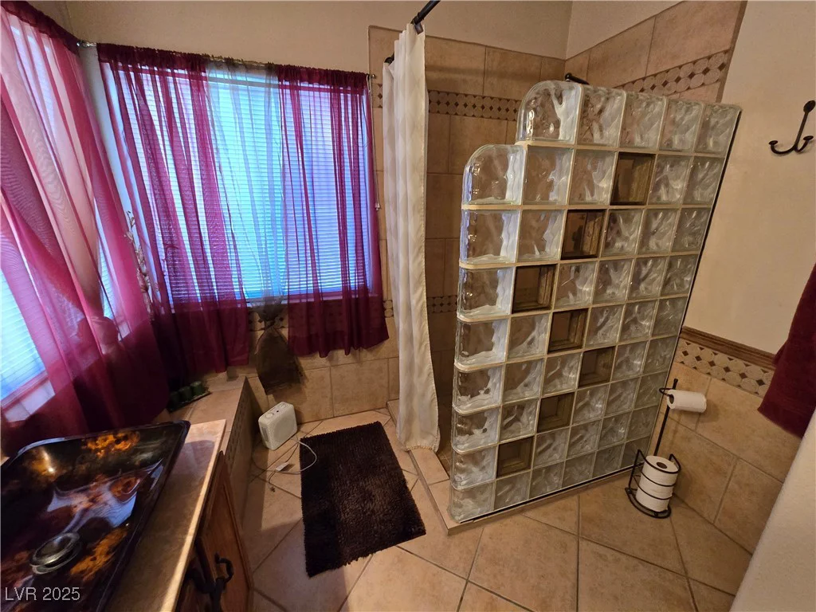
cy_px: 306
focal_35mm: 13
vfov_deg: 89.9
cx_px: 408
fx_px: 306
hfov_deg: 106.2
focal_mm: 2.2
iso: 500
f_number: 2.2
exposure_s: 1/60
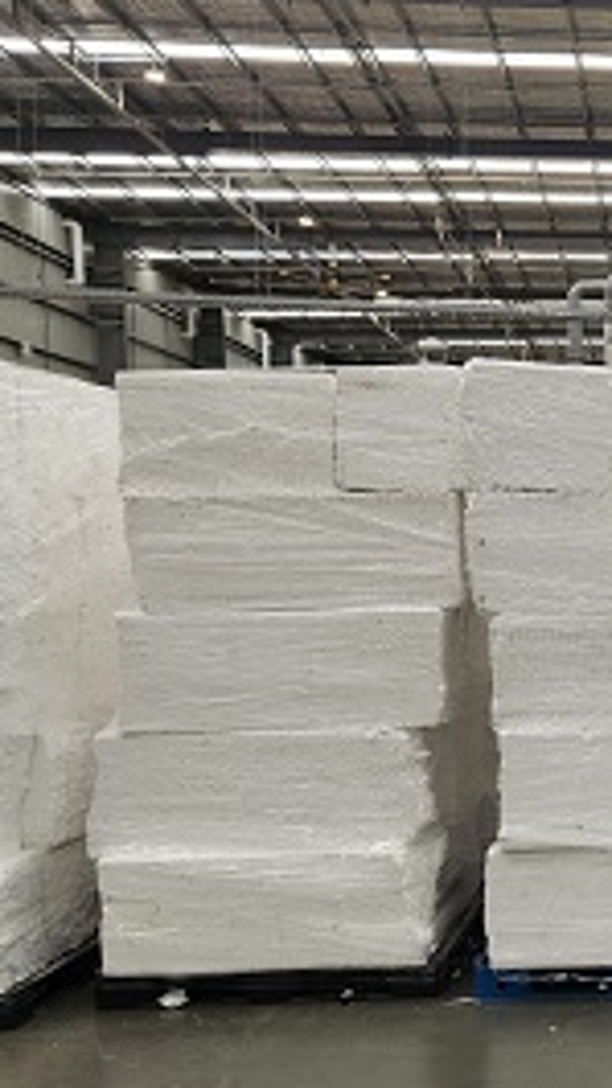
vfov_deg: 38.8
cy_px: 698
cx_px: 932
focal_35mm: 53
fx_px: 1530
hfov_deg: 19.5
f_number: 1.8
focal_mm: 5.4
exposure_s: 1/180
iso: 50
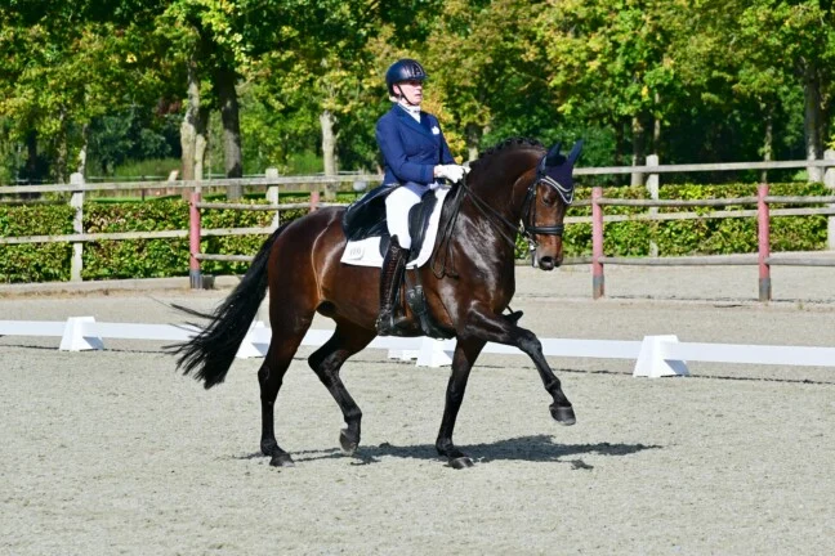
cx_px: 418
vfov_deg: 6.1
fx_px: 5218
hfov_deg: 9.1
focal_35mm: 225
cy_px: 278
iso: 250
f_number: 9
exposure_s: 1/800
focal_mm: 150
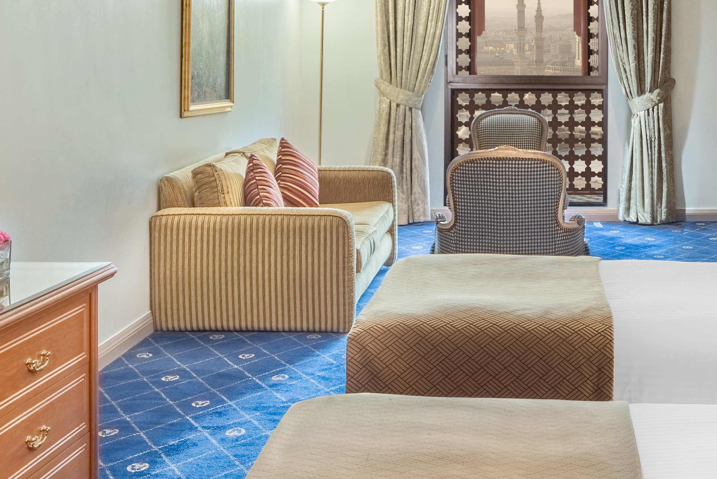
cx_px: 554
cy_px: 303
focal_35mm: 64
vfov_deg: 21.2
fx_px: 1275
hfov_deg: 30.8
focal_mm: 19
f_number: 11
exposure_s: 1/3
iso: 31
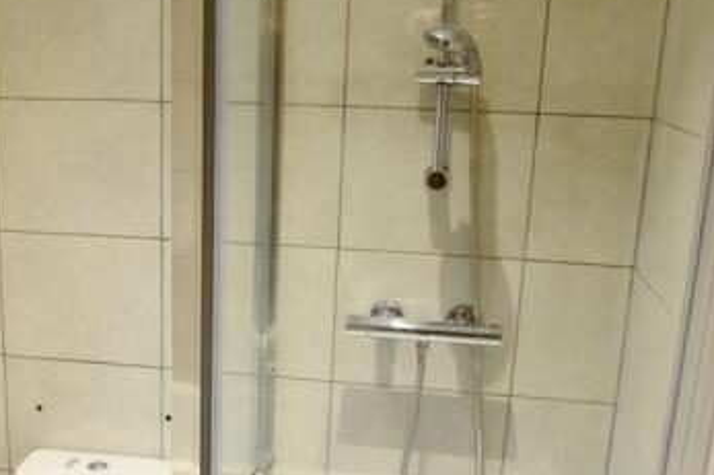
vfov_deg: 25.9
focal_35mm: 51
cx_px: 205
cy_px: 386
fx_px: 1011
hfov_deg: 38.2
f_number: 3.5
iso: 800
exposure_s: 1/200
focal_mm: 18
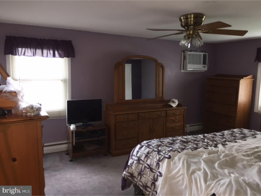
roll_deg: -1.0
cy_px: 98
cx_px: 130
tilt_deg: -7.9
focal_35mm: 29
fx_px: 219
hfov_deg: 61.7
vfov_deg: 48.2
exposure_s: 1/24
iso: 100
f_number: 2.2
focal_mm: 4.15
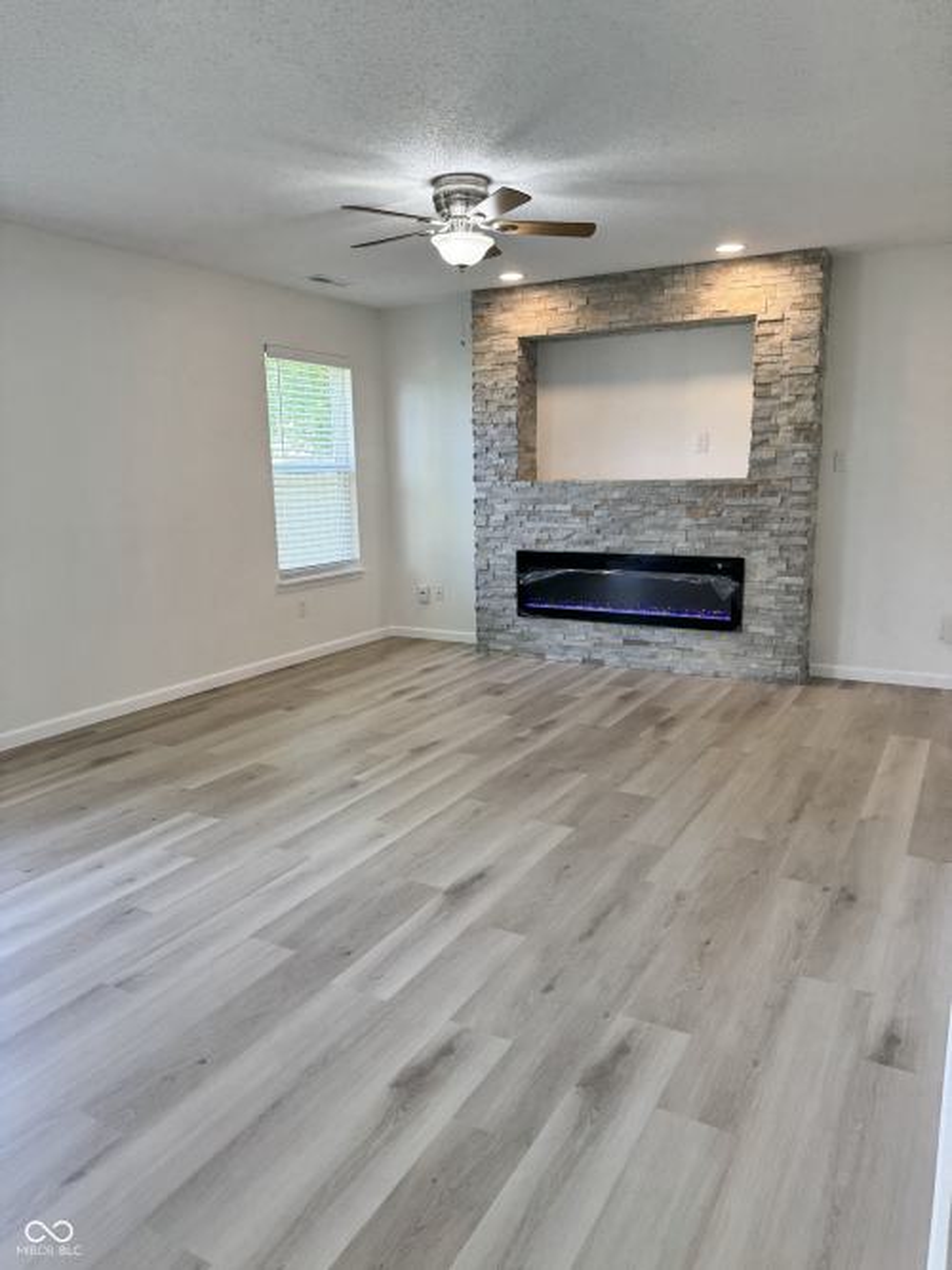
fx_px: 880
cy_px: 635
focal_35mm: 24
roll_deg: +1.4
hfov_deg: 56.8
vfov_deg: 71.6
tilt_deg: -10.8
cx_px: 476
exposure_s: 1/126
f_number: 1.78
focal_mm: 6.76
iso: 100
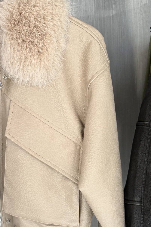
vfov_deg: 37.5
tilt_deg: -9.5
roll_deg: +1.3
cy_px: 117
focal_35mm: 53
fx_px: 333
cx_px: -10
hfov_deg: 24.1
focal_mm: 6.76
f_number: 1.78
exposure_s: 1/134
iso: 50
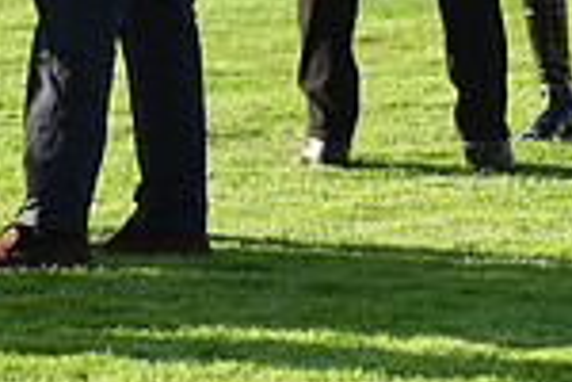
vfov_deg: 2.1
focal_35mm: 656
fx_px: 10422
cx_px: -88
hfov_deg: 3.1
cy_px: -342
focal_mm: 170
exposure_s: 1/800
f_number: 5
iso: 400
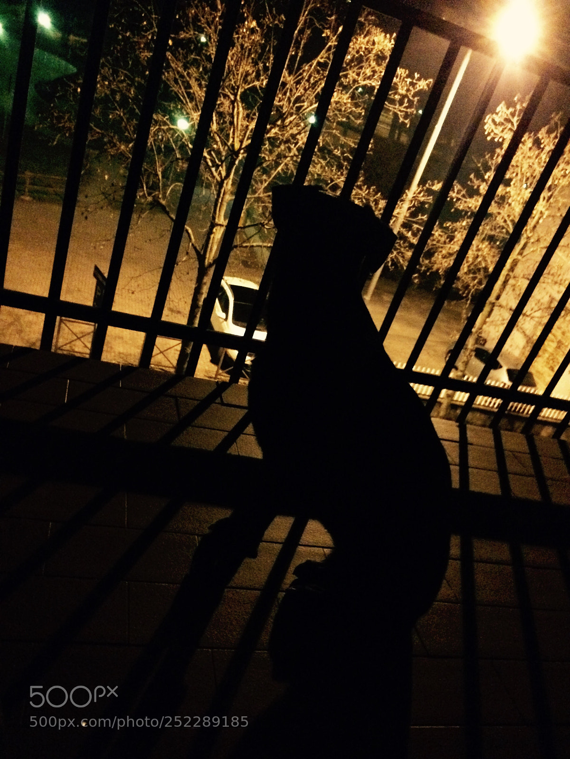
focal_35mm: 29
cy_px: 380
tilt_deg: -24.7
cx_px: 285
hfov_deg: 48.2
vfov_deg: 61.7
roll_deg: -20.6
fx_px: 637
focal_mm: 4.15
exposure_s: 1/17
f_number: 2.2
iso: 2000
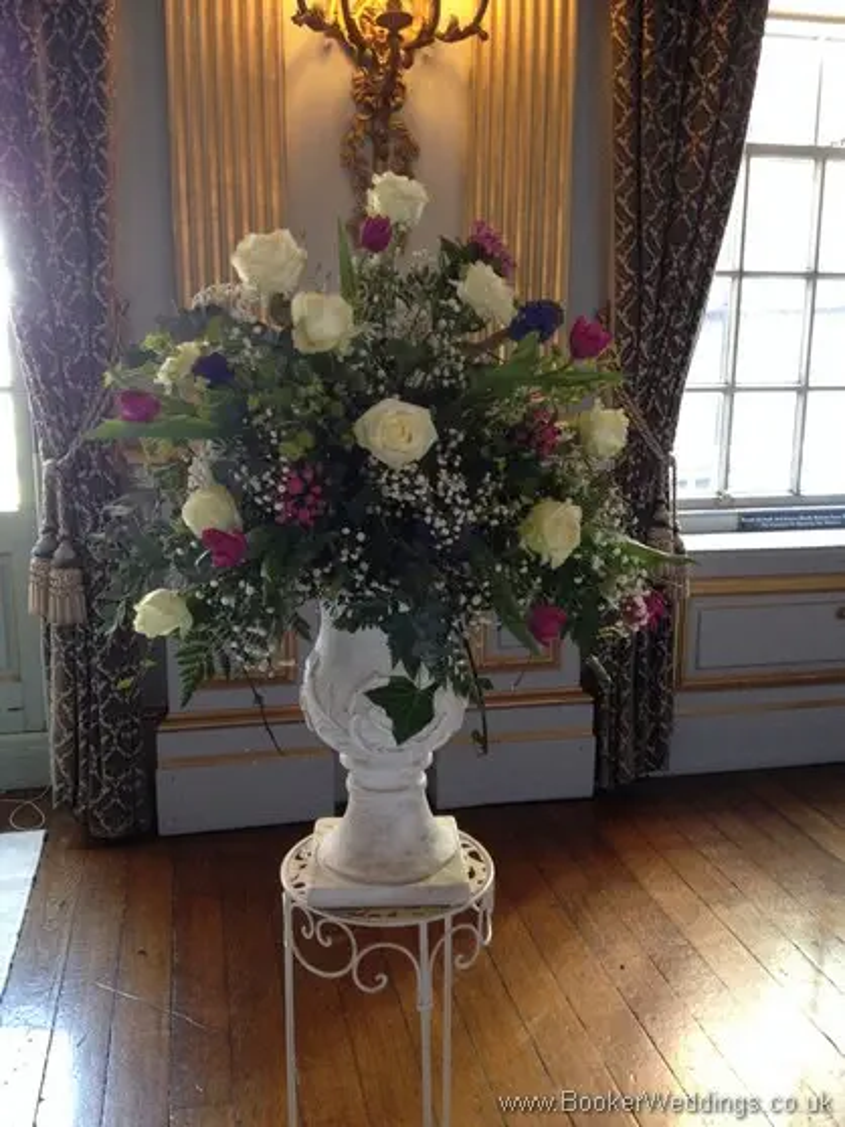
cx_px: 422
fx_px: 1139
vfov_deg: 52.6
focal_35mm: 35
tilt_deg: -12.3
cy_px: 564
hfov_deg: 40.7
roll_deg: -1.2
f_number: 2.4
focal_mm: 4.28
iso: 250
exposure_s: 1/20
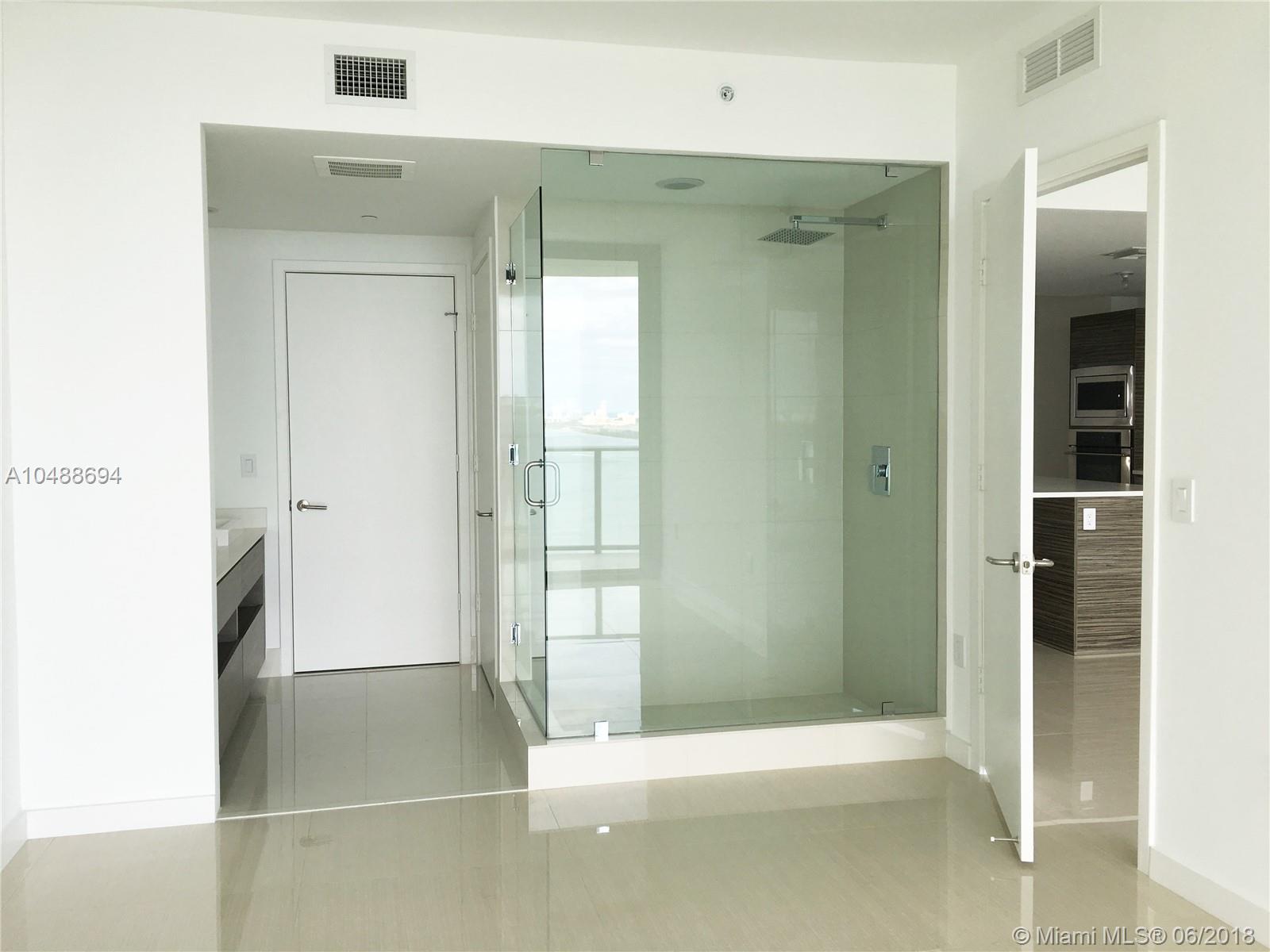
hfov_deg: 61.7
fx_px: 1064
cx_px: 635
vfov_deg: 48.2
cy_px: 476
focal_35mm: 29
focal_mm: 4.15
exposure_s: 1/120
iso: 25
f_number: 2.2
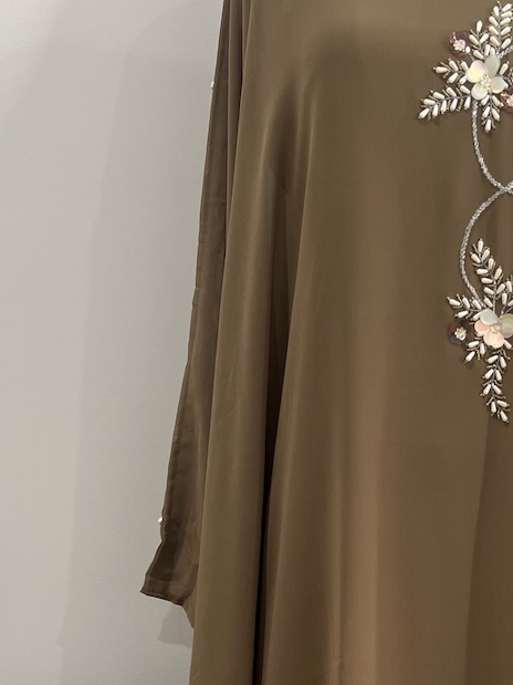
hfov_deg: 25.8
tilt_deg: -10.8
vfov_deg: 33.3
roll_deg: -0.6
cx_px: 373
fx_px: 1107
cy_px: 551
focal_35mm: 56
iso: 100
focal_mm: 5.7
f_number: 1.5
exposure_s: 1/50
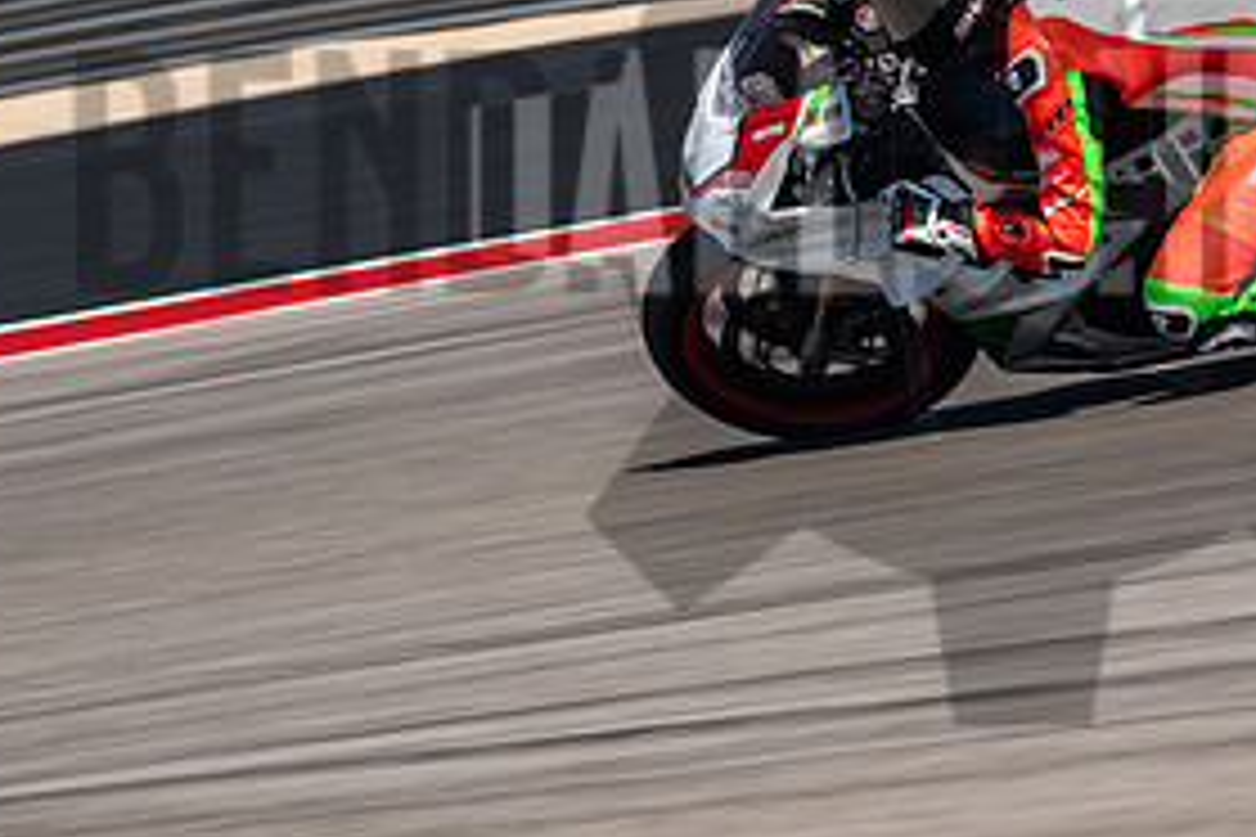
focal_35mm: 436
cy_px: 178
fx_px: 15210
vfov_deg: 3.2
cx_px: 1022
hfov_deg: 4.7
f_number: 6.4
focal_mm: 140
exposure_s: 1/200
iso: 160
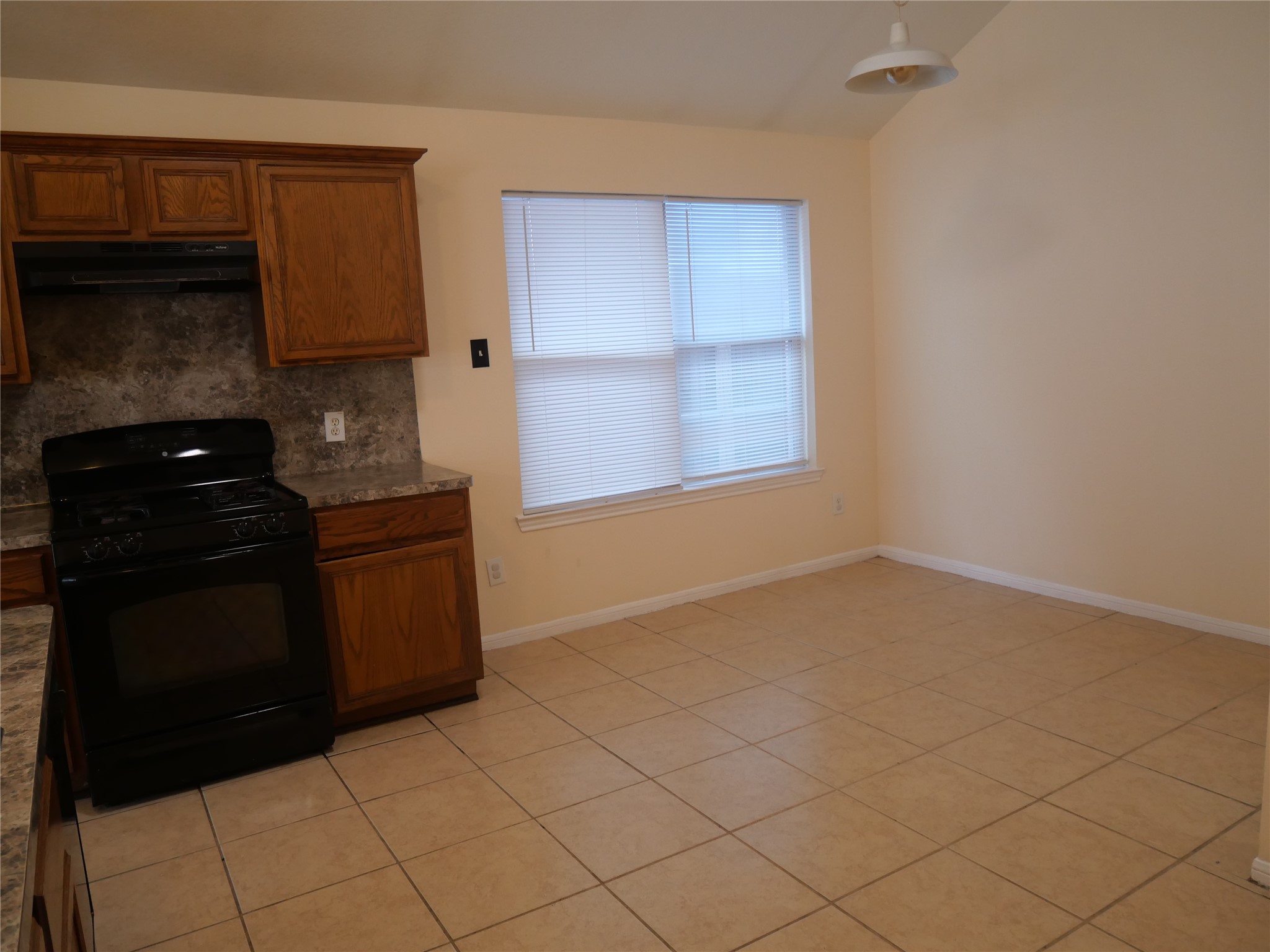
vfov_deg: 56.8
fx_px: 881
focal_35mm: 24
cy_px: 476
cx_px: 635
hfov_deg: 71.6
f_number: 3.5
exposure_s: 1/60
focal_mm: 12
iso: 640
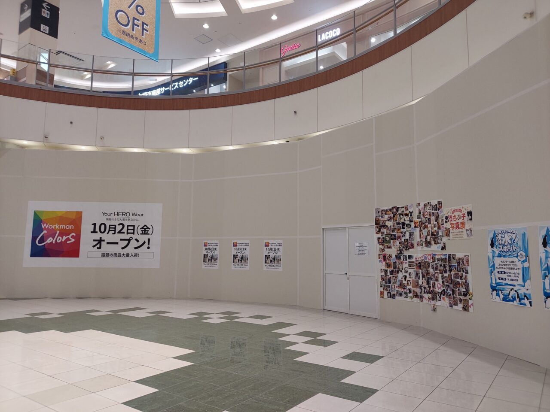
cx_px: 275
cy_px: 206
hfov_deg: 69.4
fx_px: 397
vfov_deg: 54.9
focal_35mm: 25
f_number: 2
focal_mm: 4.6
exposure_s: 1/50
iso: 80
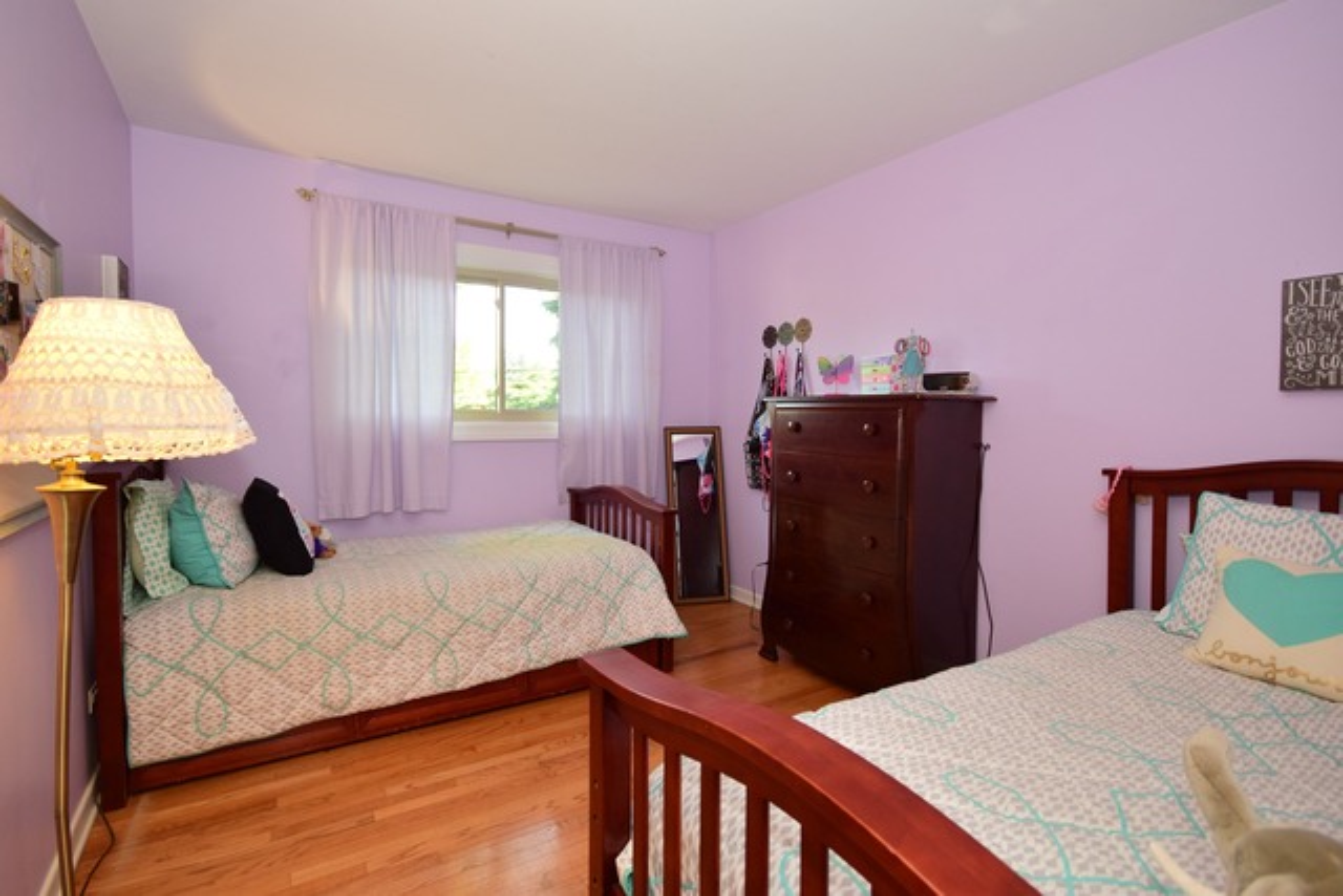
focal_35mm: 17
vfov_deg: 69.7
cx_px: 672
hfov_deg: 92.4
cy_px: 448
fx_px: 644
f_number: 6.3
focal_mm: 11.5
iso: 500
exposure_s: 1/60
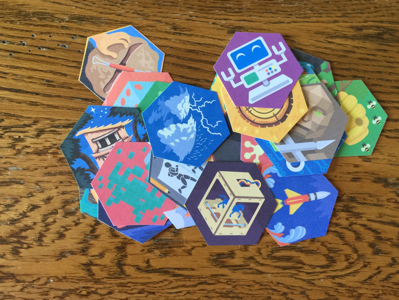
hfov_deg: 56.8
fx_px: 369
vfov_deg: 44.1
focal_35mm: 32
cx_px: 198
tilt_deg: -81.7
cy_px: 137
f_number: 2.2
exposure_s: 1/15
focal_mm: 4.15
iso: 50
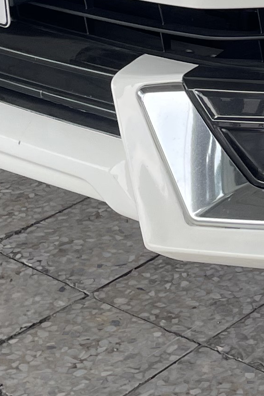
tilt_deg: -9.4
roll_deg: -0.2
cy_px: -215
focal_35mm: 128
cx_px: 429
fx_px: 1408
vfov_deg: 14.8
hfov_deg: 10.3
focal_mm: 4.2
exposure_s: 1/197
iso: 32
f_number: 1.6
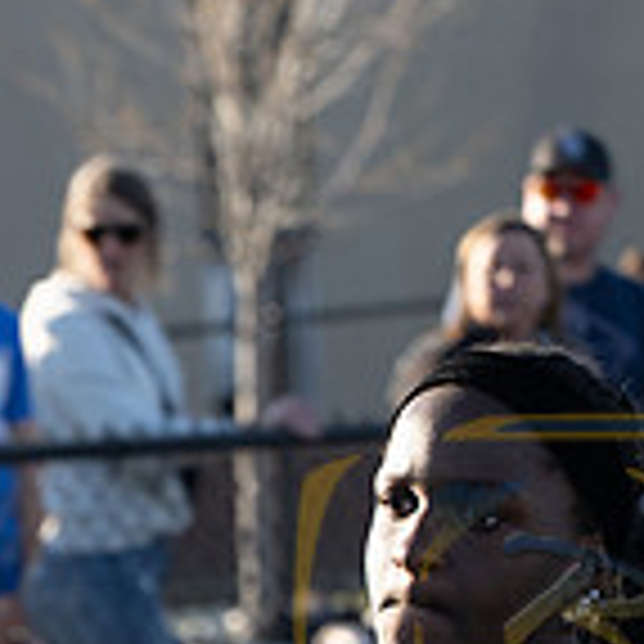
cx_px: 531
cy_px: 703
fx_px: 7493
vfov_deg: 4.9
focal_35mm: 356
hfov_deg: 4.9
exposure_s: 1/1000
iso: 500
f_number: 5
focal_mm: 89
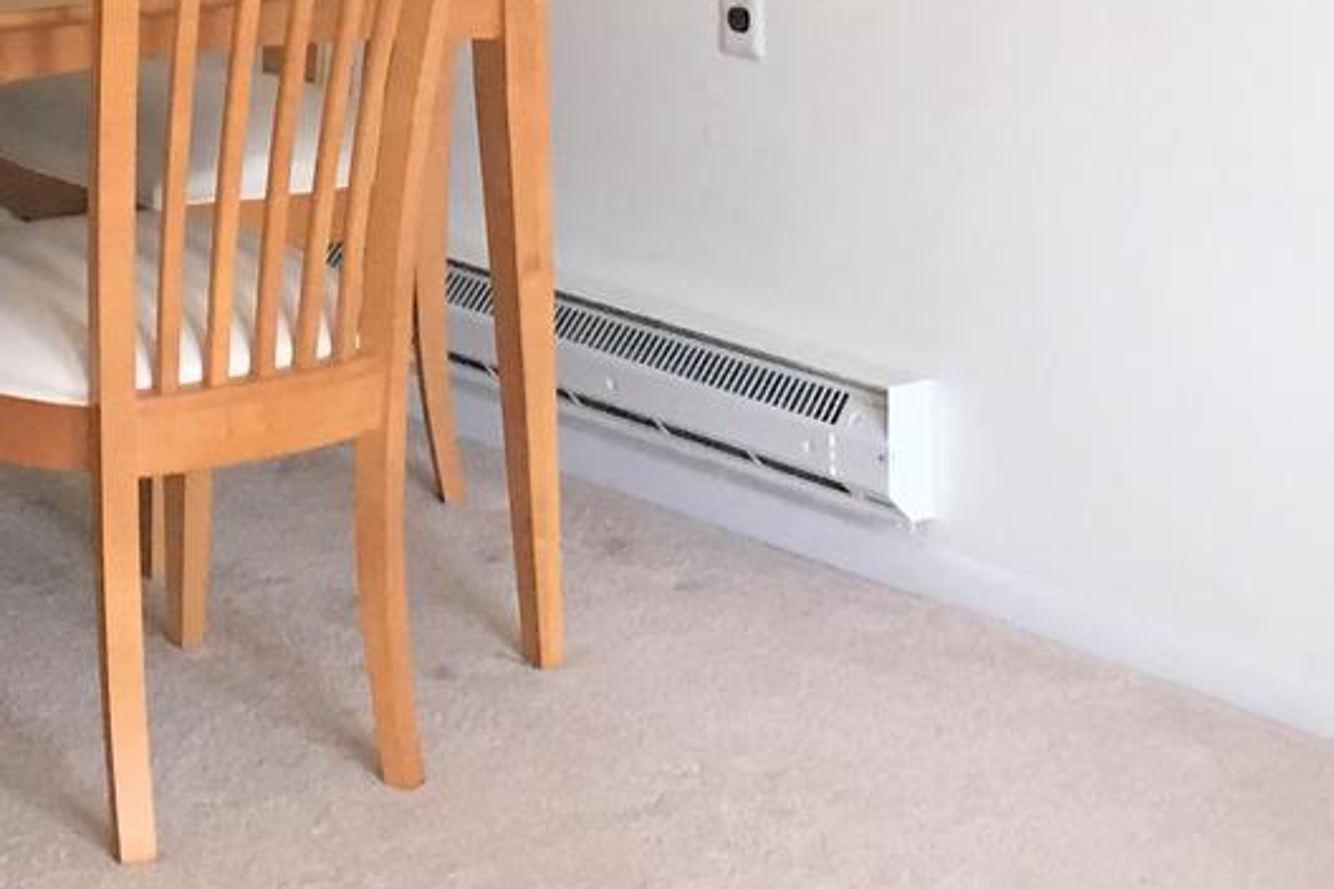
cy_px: -621
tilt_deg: -0.3
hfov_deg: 17.2
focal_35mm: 117
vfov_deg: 11.1
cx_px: 121
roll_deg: -0.7
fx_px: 4335
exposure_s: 1/15
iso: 64
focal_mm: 4.15
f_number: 2.2
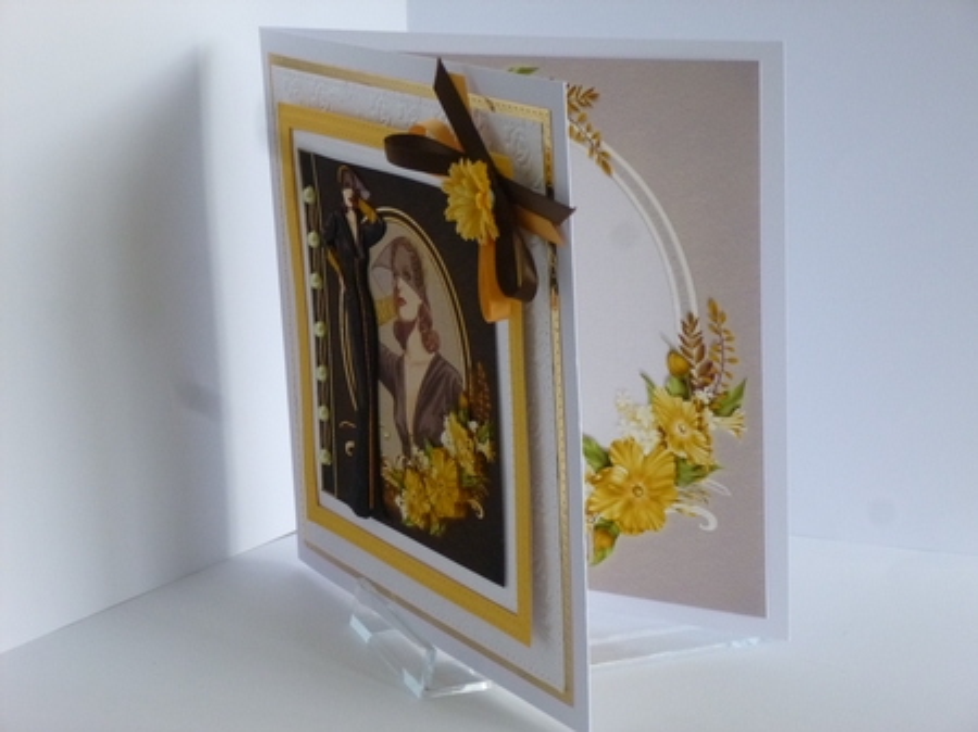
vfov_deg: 18.4
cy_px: 366
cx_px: 489
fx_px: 2259
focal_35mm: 80
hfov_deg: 24.4
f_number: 4.9
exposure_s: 1/40
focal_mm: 14.2
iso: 400
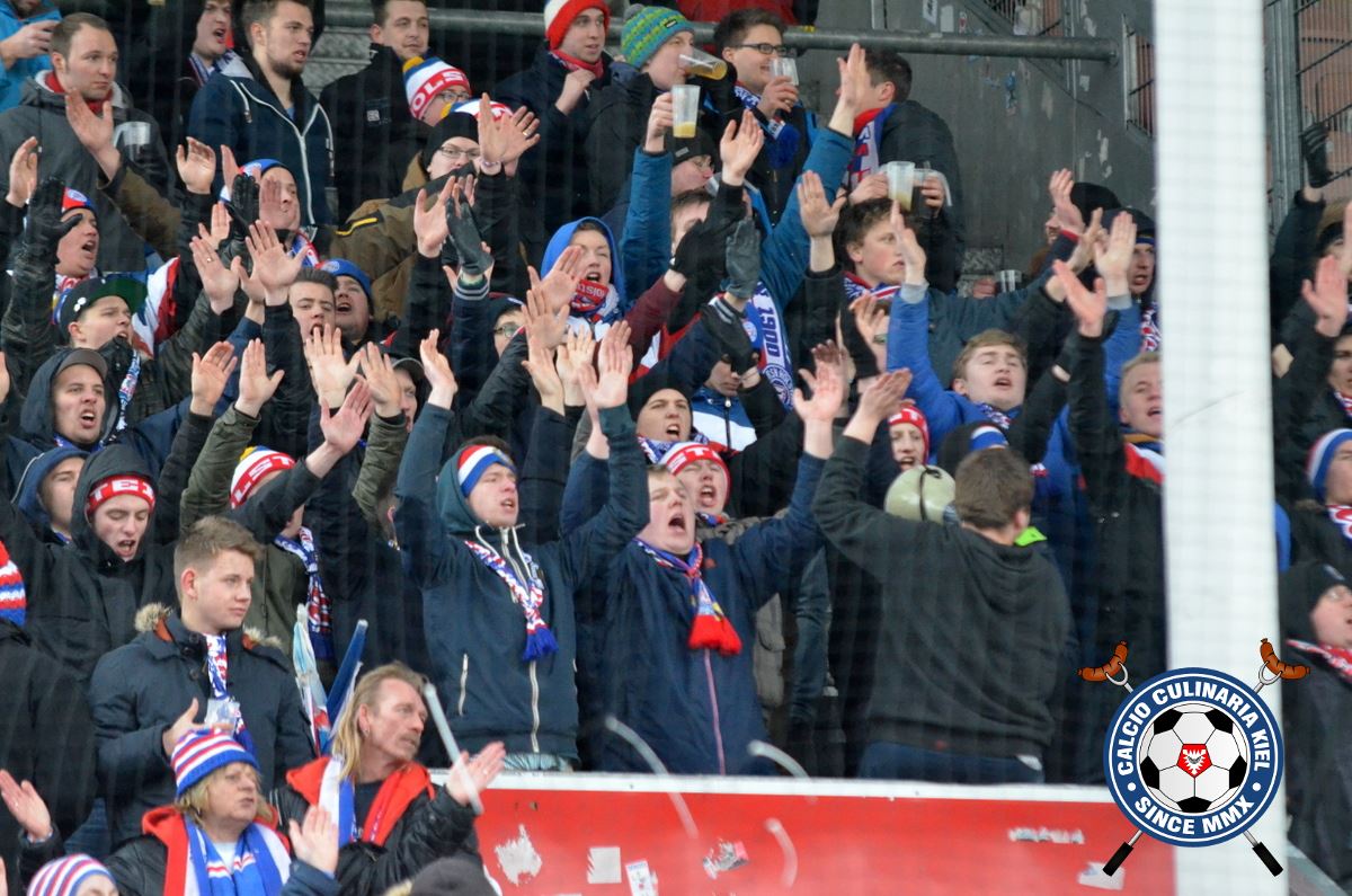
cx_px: 676
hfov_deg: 6.9
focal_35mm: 300
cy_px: 448
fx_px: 11244
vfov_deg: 4.6
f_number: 3.5
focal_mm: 200
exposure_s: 1/1000
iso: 5000
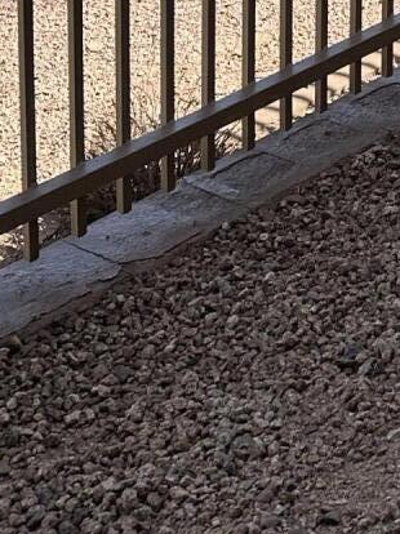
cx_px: 648
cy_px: -390
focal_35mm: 116
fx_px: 1789
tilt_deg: -10.2
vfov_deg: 15.0
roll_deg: -3.0
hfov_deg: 12.0
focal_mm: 6.86
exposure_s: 1/2660
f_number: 1.78
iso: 80
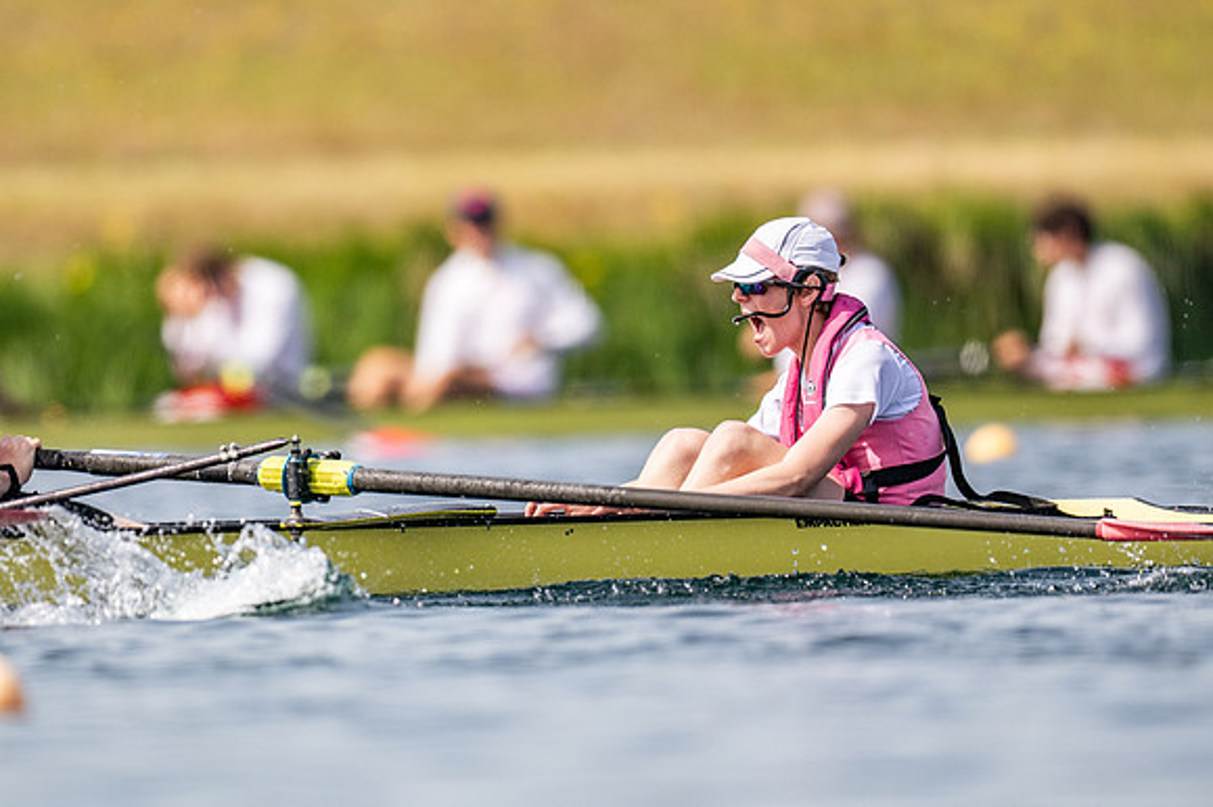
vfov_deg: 1.5
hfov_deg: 2.3
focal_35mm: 900
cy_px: 404
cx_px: 606
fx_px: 30307
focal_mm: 600
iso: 160
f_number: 4
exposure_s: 1/2500
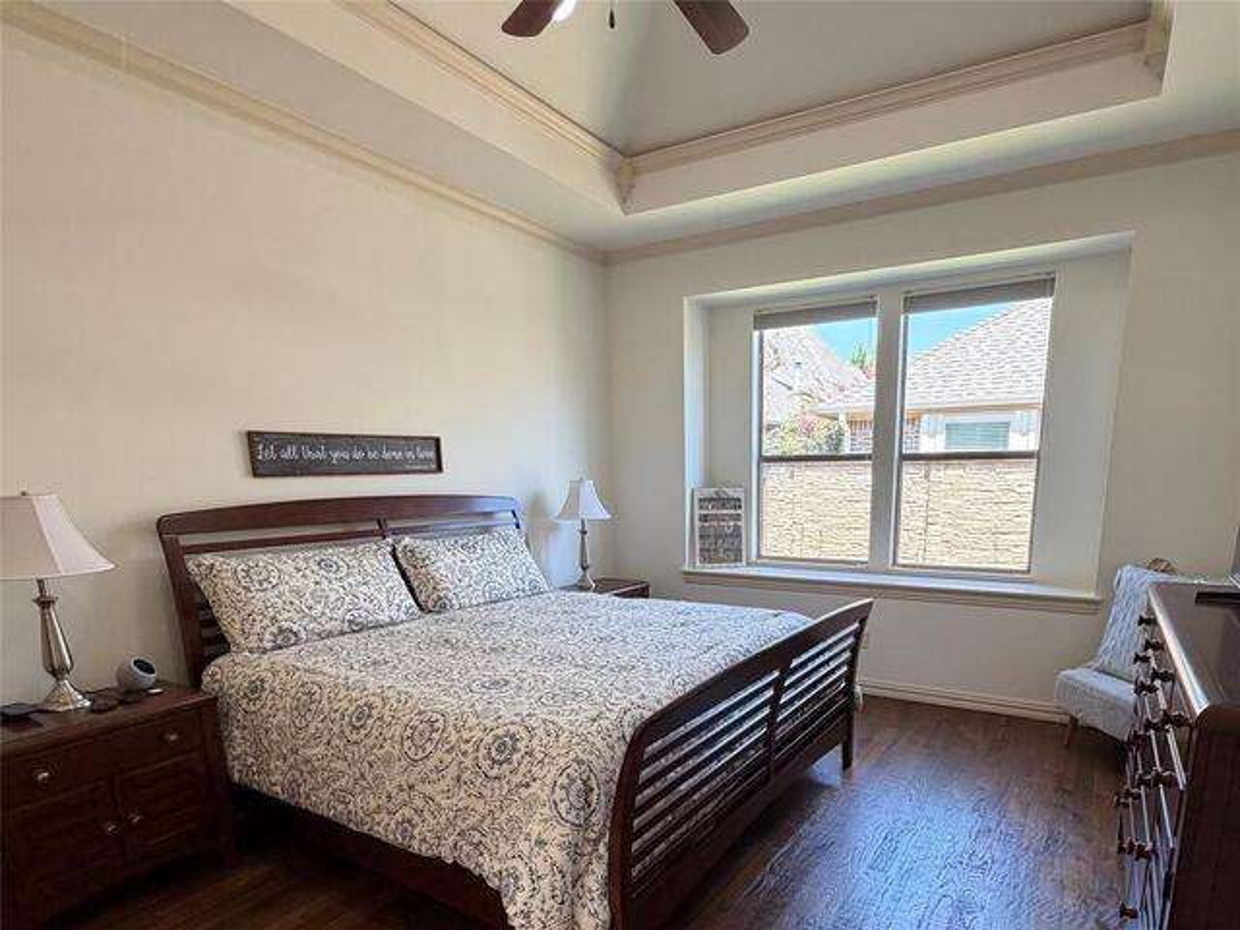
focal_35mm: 14
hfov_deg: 102.1
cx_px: 620
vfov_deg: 85.7
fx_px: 502
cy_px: 465
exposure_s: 1/120
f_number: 2.2
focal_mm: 2.22
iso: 160
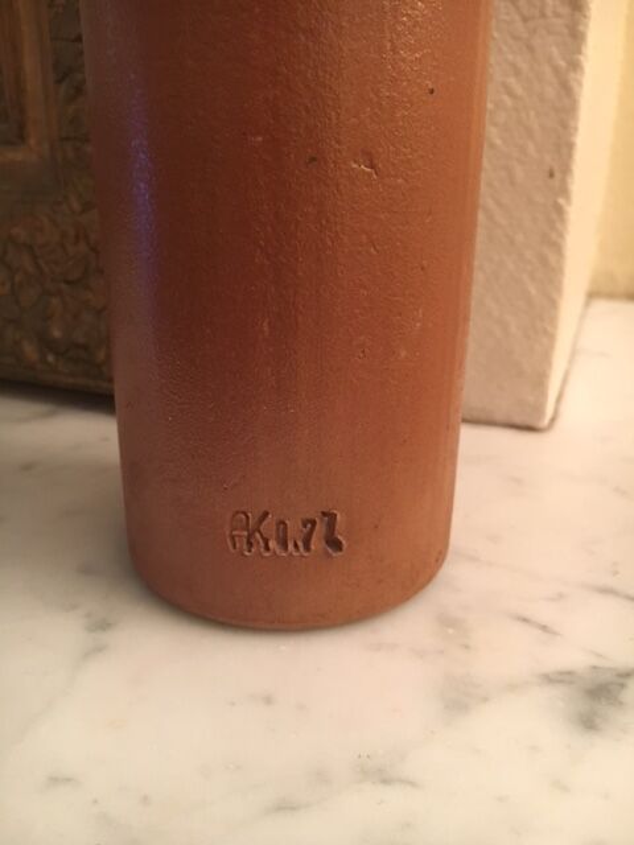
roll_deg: -1.2
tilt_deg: -19.9
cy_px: 422
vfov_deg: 61.7
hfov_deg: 48.2
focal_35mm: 29
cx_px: 317
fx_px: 708
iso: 200
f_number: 2.2
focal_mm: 4.15
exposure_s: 1/20
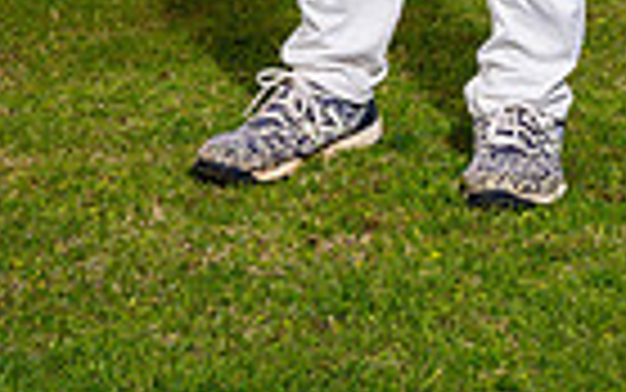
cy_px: -523
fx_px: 2697
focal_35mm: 158
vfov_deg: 7.8
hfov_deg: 13.2
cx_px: 441
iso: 160
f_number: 11
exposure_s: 1/250
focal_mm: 48
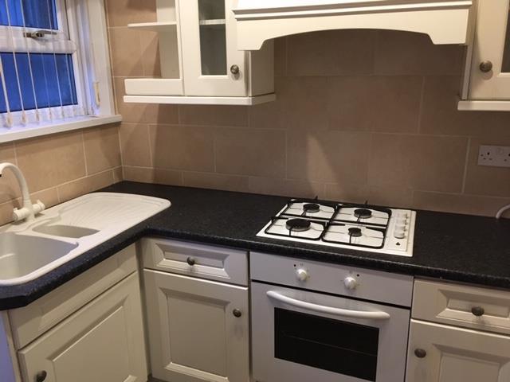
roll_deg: +1.0
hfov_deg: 61.7
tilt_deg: -15.9
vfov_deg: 48.2
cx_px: 255
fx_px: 427
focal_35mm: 29
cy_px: 191
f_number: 2.2
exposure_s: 1/33
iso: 200
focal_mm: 4.15
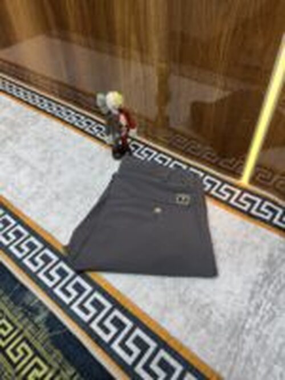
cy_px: 190
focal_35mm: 24
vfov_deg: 71.6
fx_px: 264
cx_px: 142
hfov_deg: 56.8
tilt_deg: -46.3
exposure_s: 1/143
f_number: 1.78
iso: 64
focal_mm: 6.76
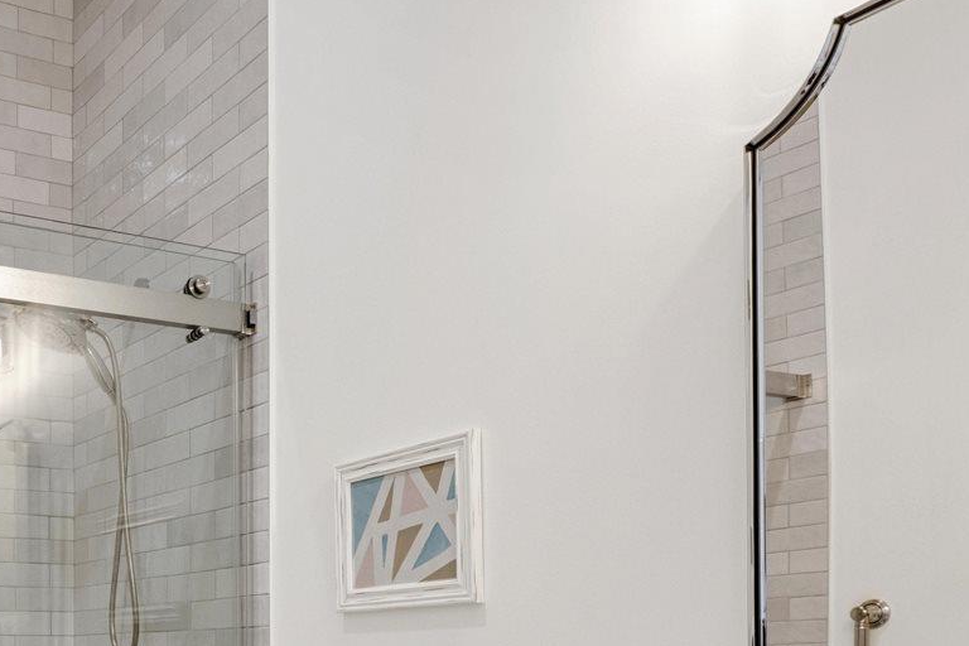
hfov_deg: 43.5
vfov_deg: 30.9
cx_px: 64
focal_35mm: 40
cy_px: 653
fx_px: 1077
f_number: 11
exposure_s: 1/5
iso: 400
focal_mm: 15
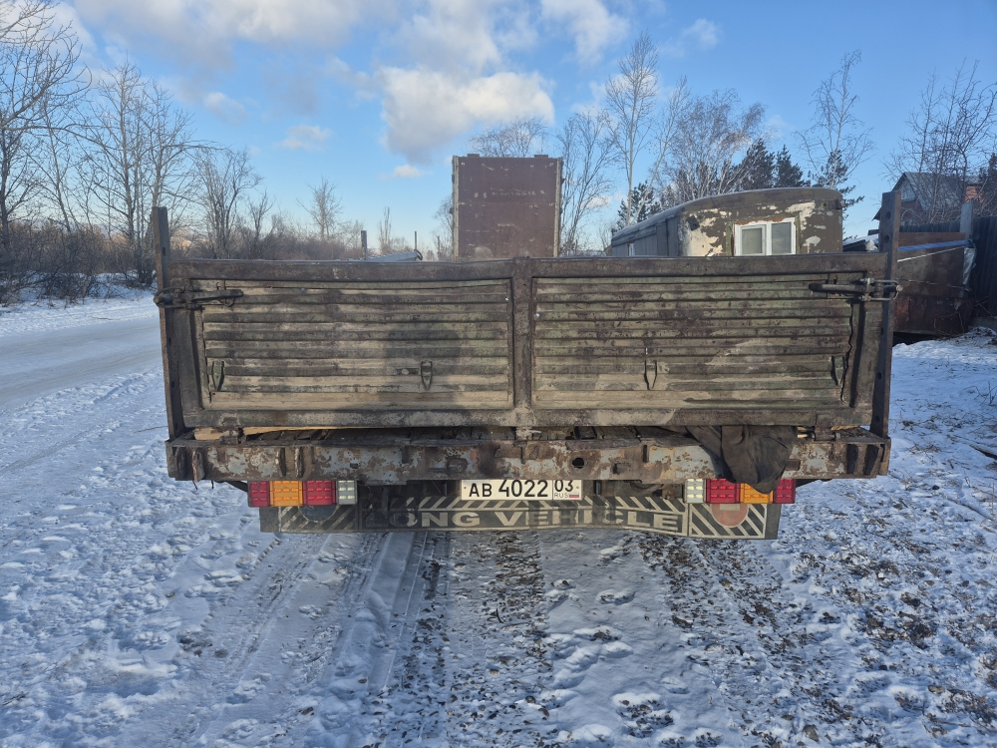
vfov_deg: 58.9
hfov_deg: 73.9
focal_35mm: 23
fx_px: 662
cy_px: 374
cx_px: 498
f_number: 1.8
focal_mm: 5.4
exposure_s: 1/998
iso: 25
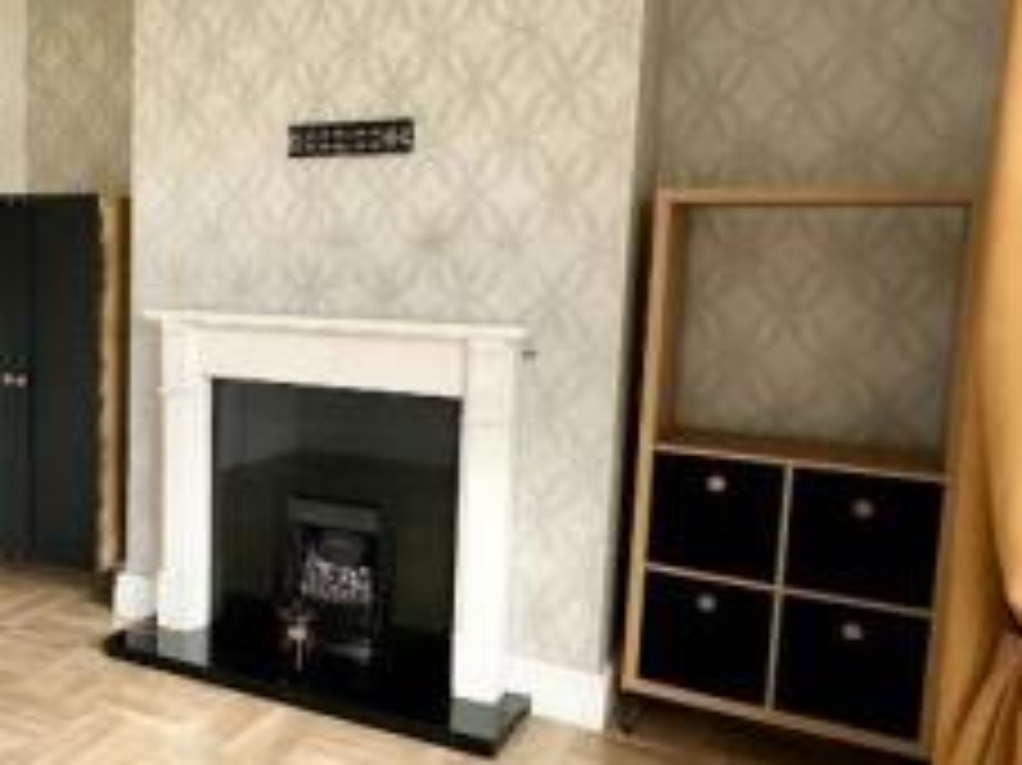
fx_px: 1062
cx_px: 196
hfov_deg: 48.3
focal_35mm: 36
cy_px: 362
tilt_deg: -6.1
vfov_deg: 39.6
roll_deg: -1.3
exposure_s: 1/72
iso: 320
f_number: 2.2
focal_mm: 2.22
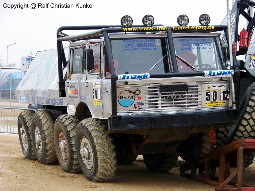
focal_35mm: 126
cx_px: 128
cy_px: 96
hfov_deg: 15.6
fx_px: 928
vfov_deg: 11.8
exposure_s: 1/160
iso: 70
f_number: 3.2
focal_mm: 21.1
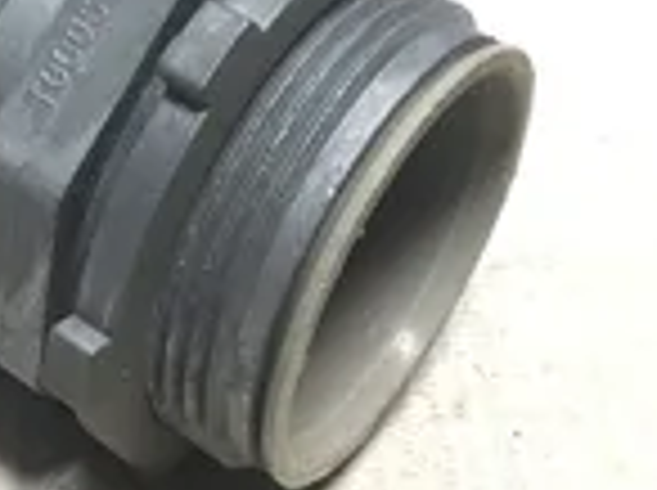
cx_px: 112
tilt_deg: -33.7
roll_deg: -4.2
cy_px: -112
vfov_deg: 16.5
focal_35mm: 85
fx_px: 1611
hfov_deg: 22.7
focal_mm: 3.3
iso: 32
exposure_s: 1/120
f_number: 2.4
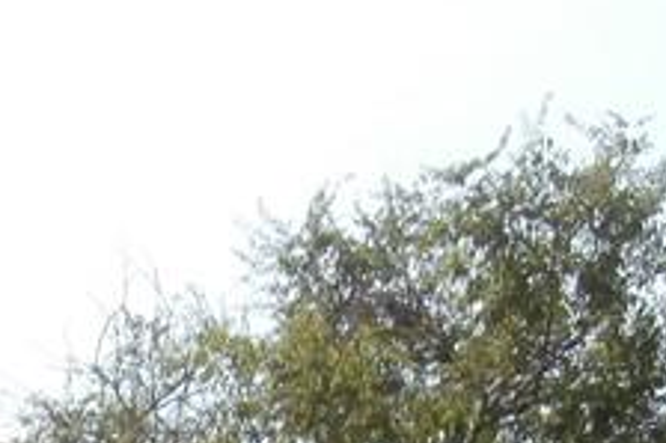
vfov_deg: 10.3
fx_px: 2107
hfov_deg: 16.3
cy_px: 1076
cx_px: -342
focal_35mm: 114
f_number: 3
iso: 100
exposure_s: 1/1000
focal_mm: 4.2
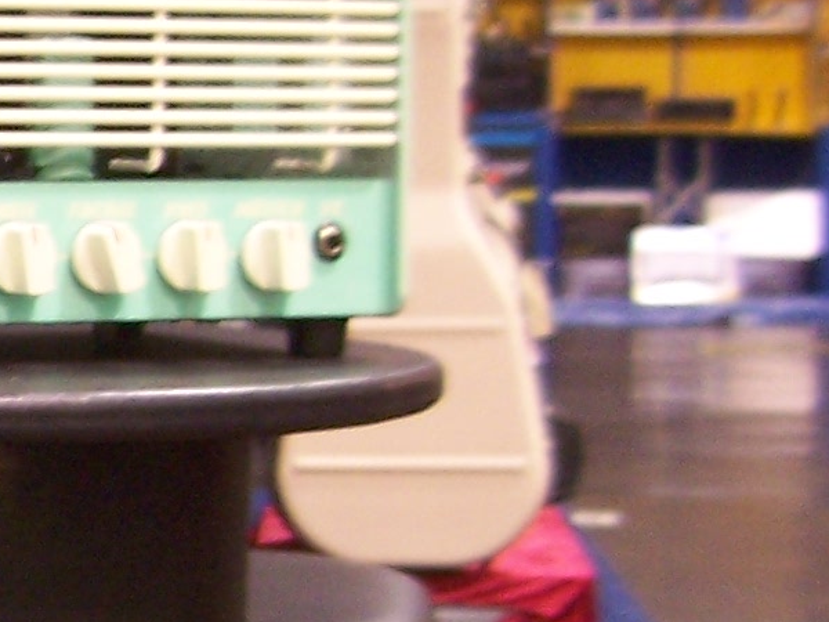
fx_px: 3473
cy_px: 451
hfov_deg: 12.7
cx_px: -540
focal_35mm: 145
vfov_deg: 10.2
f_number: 2.7
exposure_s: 1/20
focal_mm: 5.6
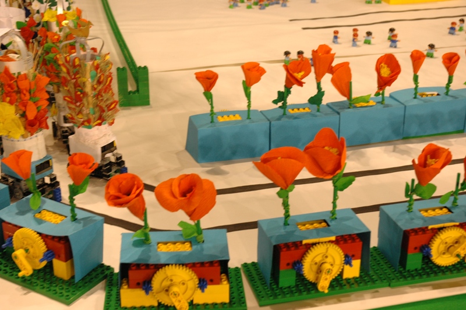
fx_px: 737
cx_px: 233
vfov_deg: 23.7
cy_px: 155
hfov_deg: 35.1
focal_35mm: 57
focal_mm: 38
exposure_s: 1/30
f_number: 5.6
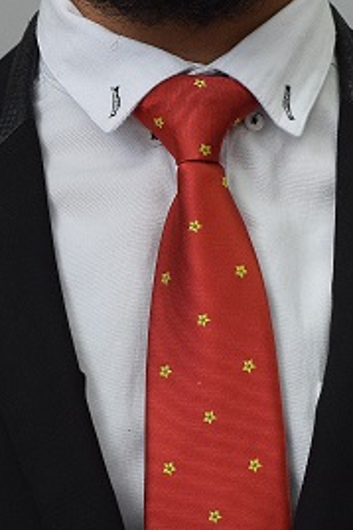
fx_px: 3393
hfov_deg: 6.0
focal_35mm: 230
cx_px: 179
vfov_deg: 8.9
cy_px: -20
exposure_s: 1/50
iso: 640
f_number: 5.6
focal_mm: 55
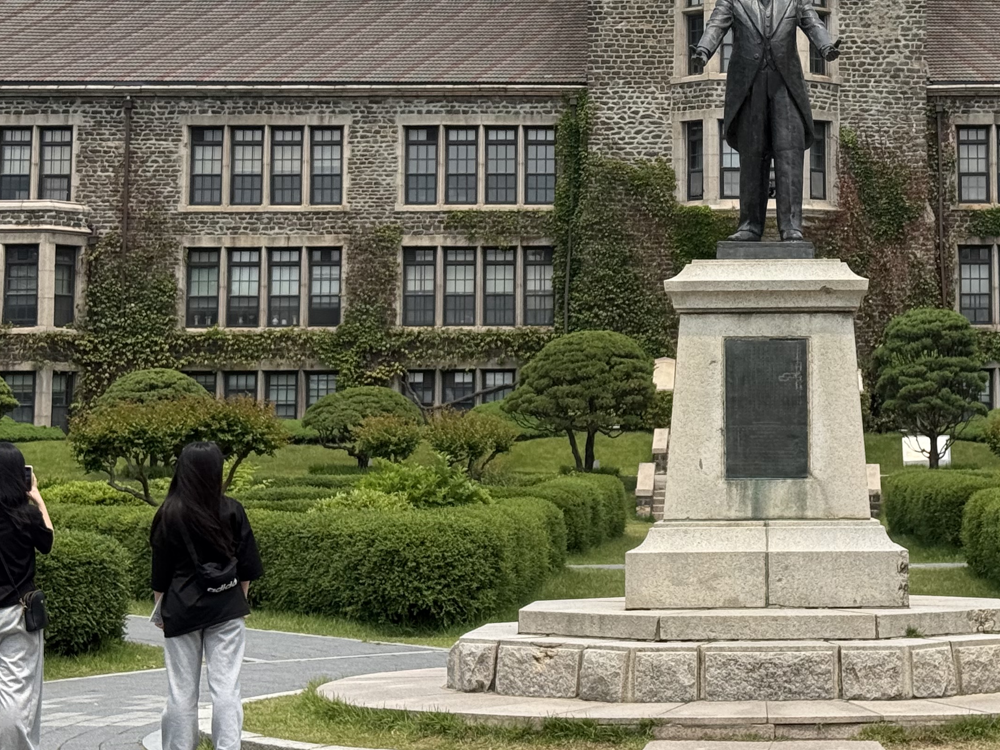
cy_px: 136
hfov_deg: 21.6
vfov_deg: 16.3
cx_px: 761
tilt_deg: +8.4
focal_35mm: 90
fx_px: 2600
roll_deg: -0.2
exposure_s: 1/4587
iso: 80
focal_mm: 6.76
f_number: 1.78
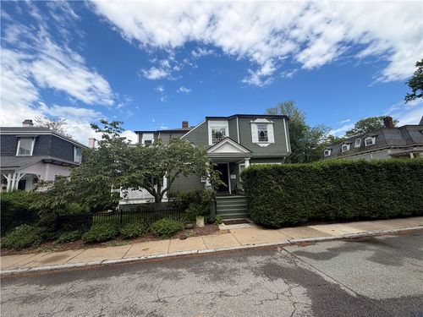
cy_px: 158
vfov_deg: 85.7
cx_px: 212
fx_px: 171
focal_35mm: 14
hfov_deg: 102.1
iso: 25
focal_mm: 2.22
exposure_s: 1/770
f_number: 2.2
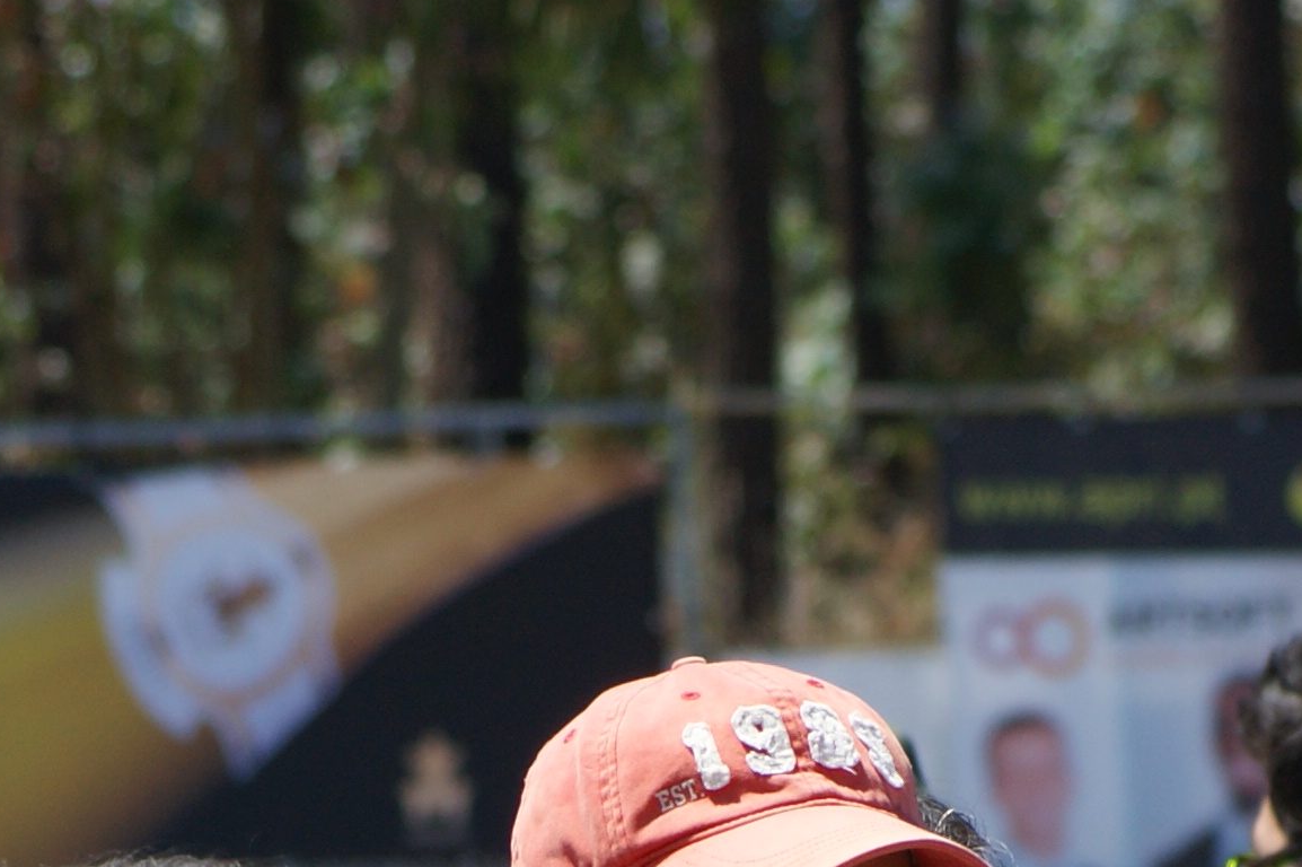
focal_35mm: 627
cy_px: 1526
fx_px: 22662
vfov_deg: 2.2
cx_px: 809
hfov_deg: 3.3
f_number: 6.3
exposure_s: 1/400
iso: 100
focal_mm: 105
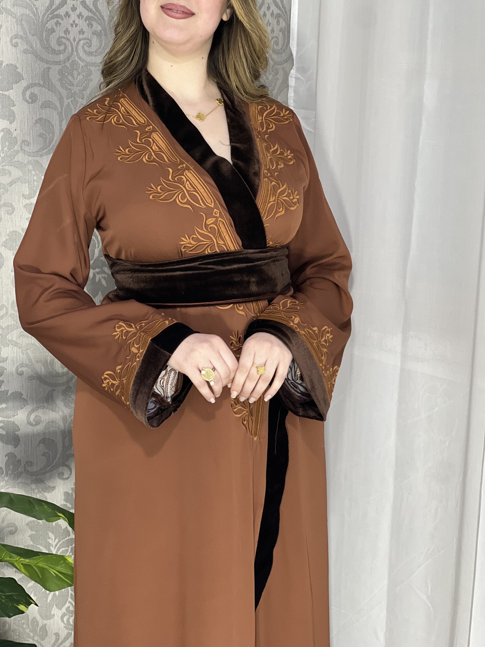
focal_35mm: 77
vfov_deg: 25.3
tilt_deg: -7.5
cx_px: 242
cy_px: 324
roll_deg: -1.0
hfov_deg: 19.1
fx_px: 1438
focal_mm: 9
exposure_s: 1/50
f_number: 2.8
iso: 160
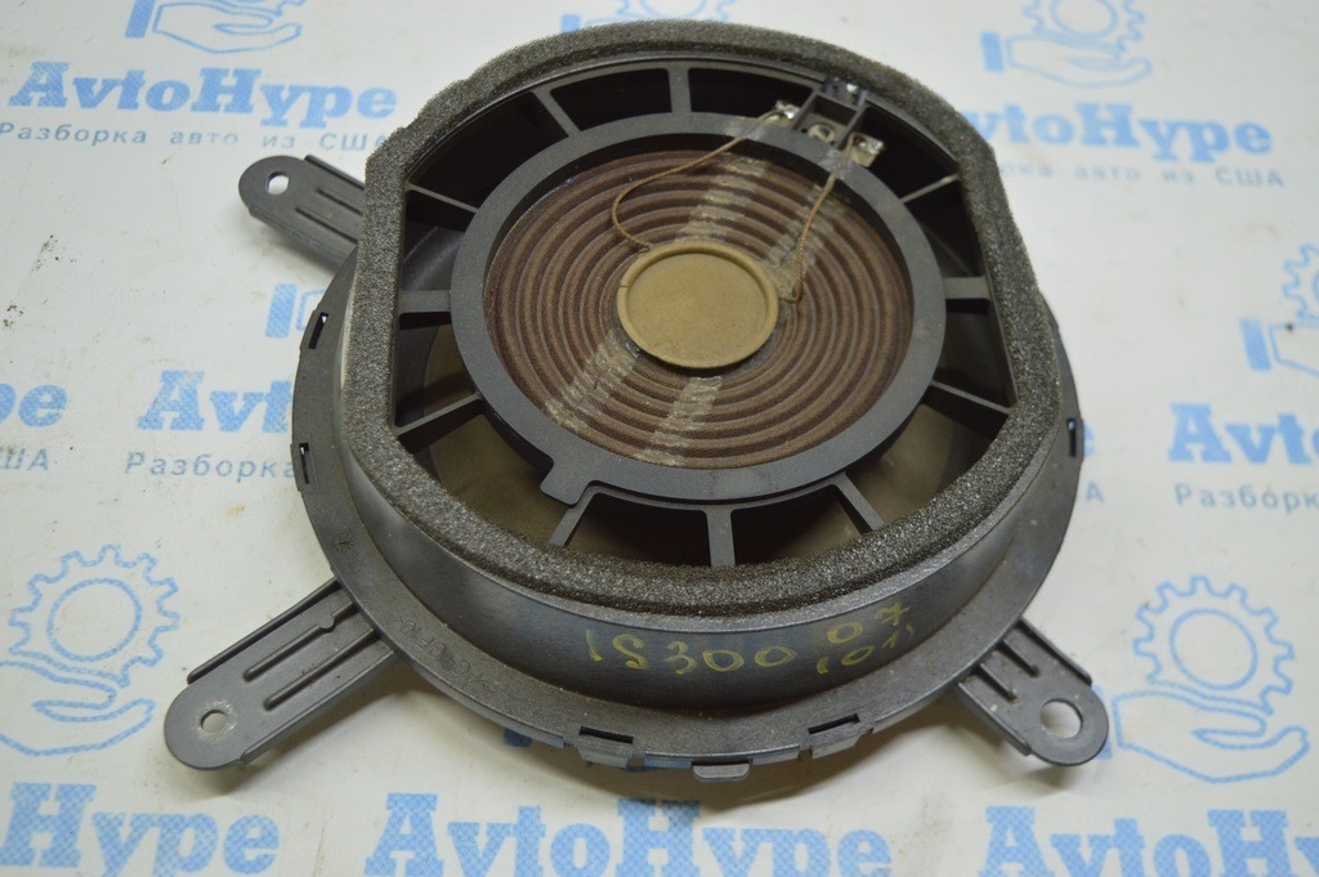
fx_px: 1483
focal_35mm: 40
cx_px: 660
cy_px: 438
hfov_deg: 48.0
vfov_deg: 33.0
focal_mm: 27
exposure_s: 1/60
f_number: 4
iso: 400
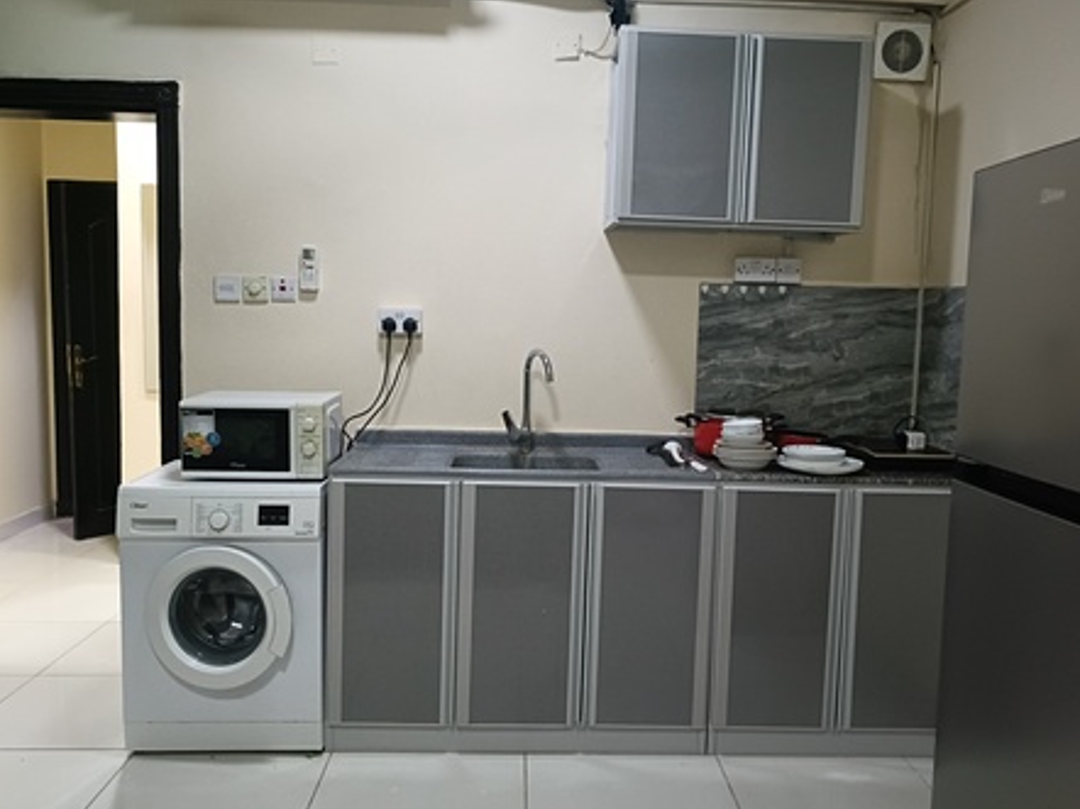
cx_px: 553
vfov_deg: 46.8
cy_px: 407
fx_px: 935
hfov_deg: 60.0
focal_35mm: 30
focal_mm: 4.7
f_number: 1.7
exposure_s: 1/99.9
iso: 5544
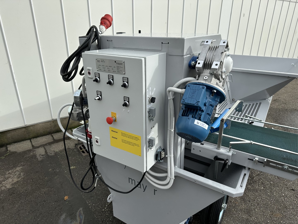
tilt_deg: -21.5
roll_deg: -0.5
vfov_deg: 56.8
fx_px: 207
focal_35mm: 24
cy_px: 112
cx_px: 149
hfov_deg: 71.6
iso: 80
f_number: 1.78
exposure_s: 1/2252
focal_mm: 6.86
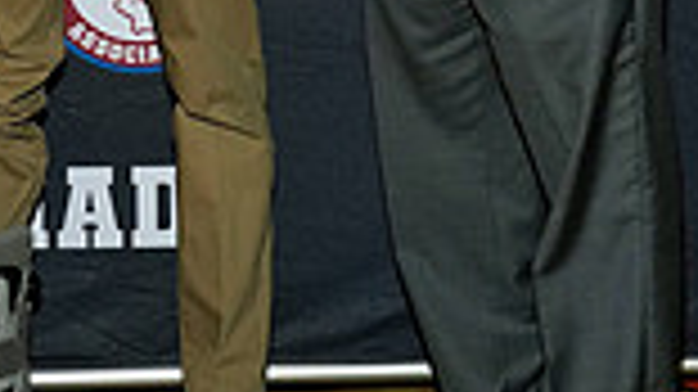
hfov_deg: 12.8
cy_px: -599
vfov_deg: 6.8
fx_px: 3117
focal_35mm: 169
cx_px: 288
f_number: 8
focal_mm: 37
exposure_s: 1/125
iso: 800
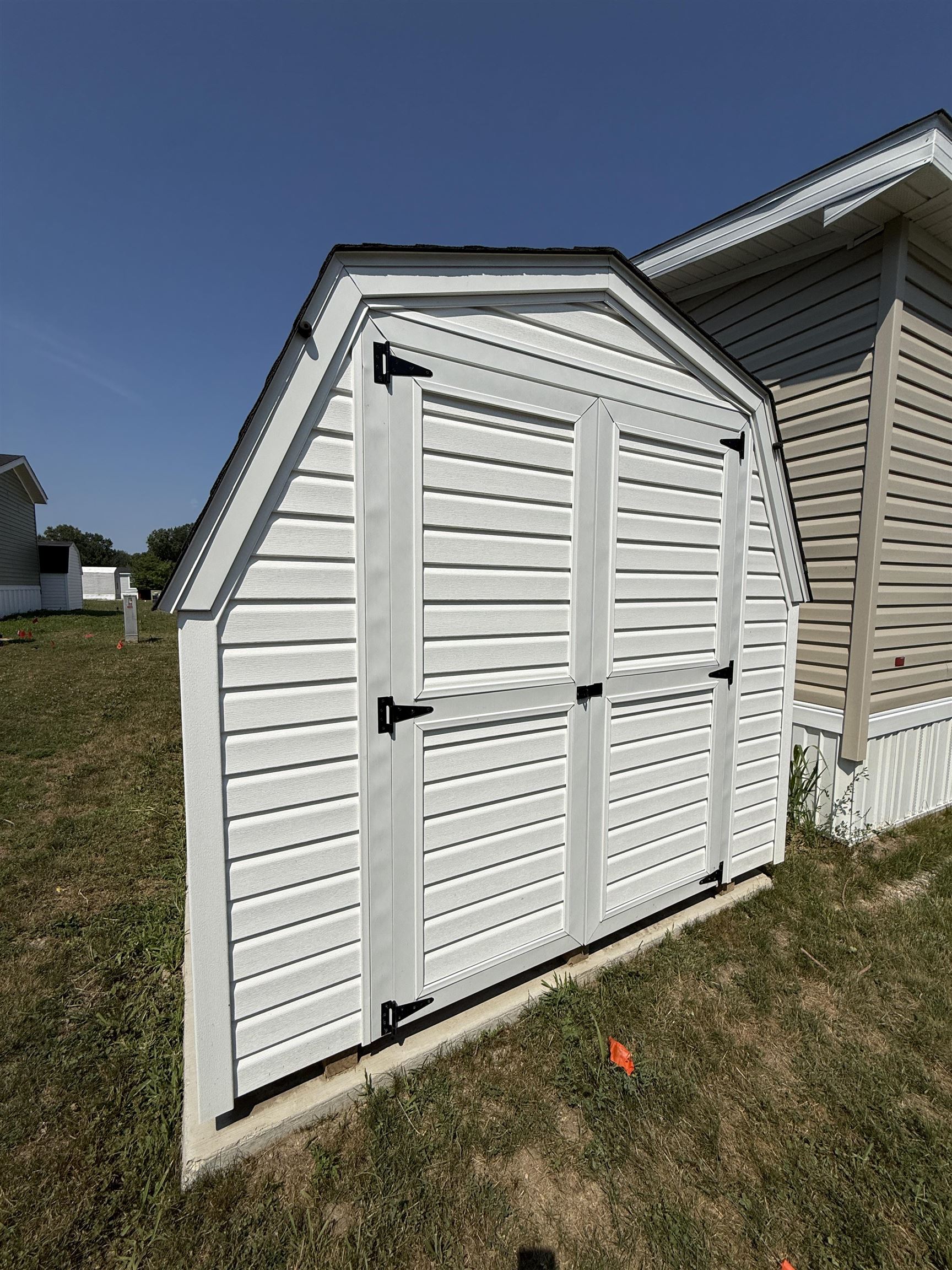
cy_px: 635
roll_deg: -1.8
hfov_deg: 85.7
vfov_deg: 102.1
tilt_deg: -3.0
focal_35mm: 14
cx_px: 476
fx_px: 513
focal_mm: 2.22
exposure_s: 1/7634
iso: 40
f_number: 2.2
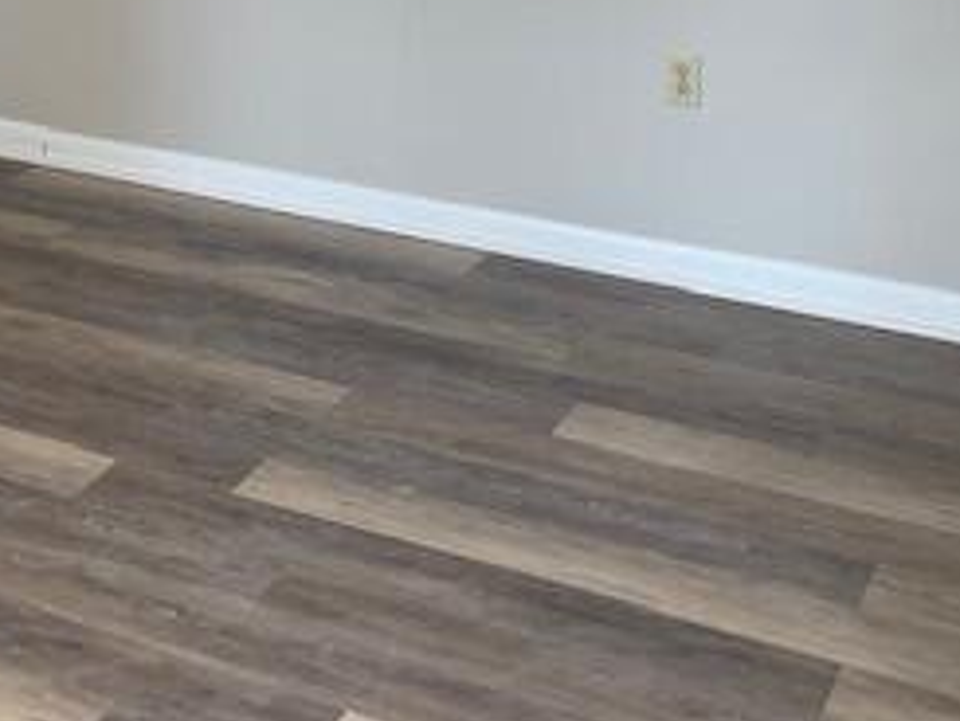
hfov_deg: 27.4
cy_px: -188
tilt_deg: -9.5
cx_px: 82
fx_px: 1887
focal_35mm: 68
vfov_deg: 20.0
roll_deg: +0.6
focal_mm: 4.25
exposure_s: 1/120
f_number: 1.8
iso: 100
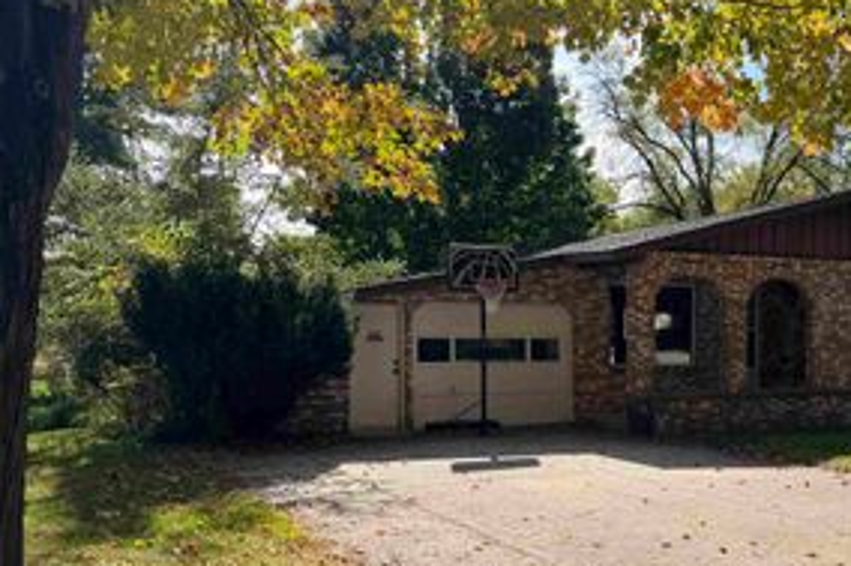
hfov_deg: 42.9
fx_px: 1039
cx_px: 653
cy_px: 382
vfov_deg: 30.2
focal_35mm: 44
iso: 80
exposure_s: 1/2703
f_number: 1.78
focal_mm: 6.76
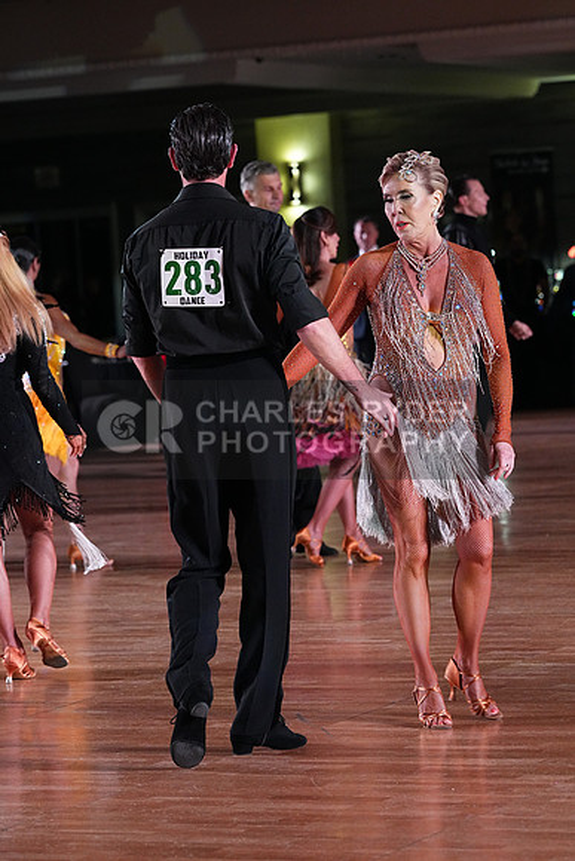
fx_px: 3232
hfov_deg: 10.2
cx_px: 288
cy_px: 430
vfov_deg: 15.2
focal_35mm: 135
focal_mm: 135
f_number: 5.6
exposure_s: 1/400
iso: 6400
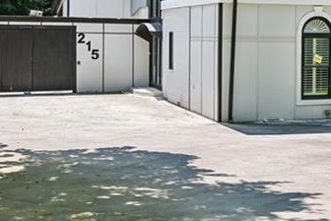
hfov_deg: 29.6
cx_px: 249
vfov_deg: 20.1
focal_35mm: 67
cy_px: 44
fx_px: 616
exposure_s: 1/200
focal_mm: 22
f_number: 8
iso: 200
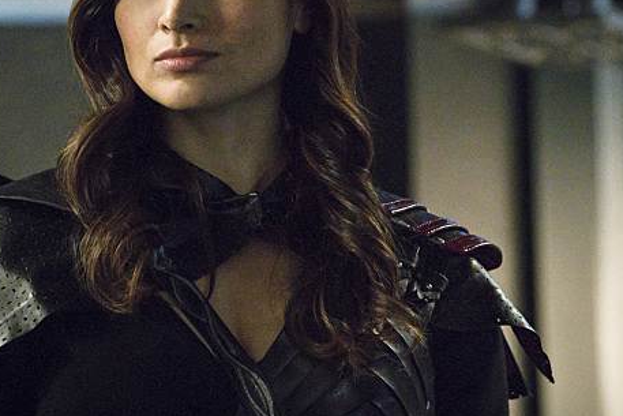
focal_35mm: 350
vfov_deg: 3.9
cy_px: 119
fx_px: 6059
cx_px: 263
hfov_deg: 5.9
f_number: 5.6
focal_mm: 200
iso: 16000
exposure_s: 1/80
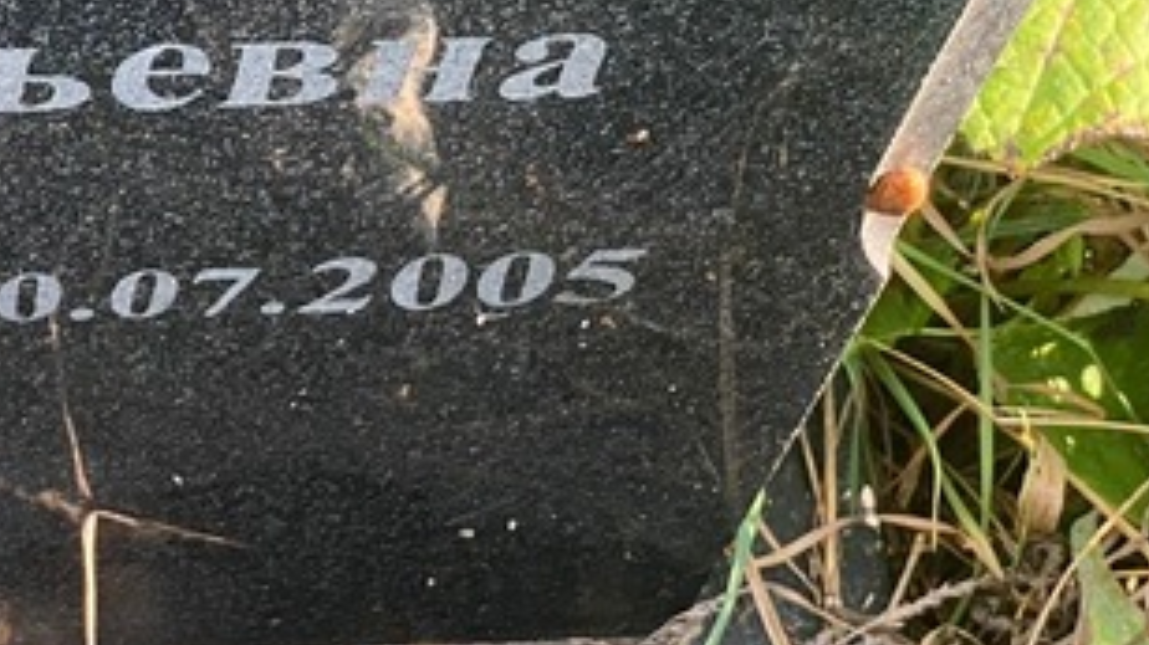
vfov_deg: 8.2
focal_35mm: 147
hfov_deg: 14.3
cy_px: -45
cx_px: -60
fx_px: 4477
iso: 32
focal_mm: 6
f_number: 2
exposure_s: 1/122
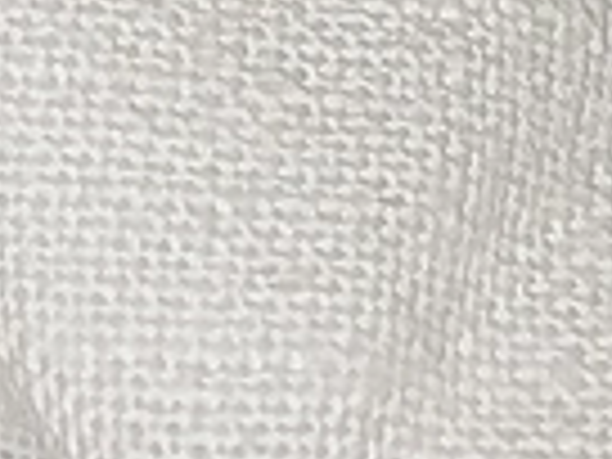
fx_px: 6718
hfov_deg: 5.2
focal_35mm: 380
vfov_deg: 3.8
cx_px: 27
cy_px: -819
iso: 100
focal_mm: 5.31
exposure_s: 1/50
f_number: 1.7
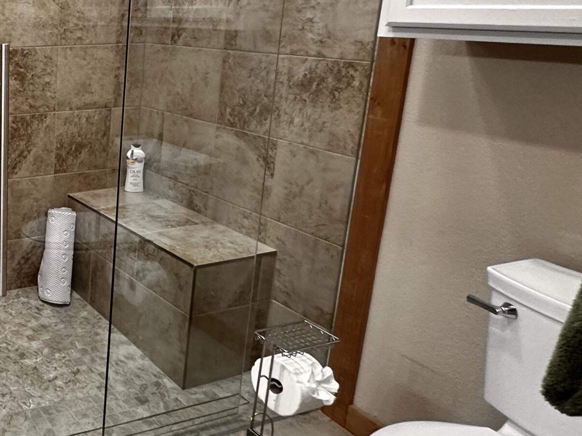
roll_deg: +0.6
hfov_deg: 41.0
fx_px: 588
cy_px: 132
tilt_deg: -10.5
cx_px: -73
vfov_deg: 40.0
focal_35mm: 35
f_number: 2.2
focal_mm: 2.22
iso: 400
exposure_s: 1/60
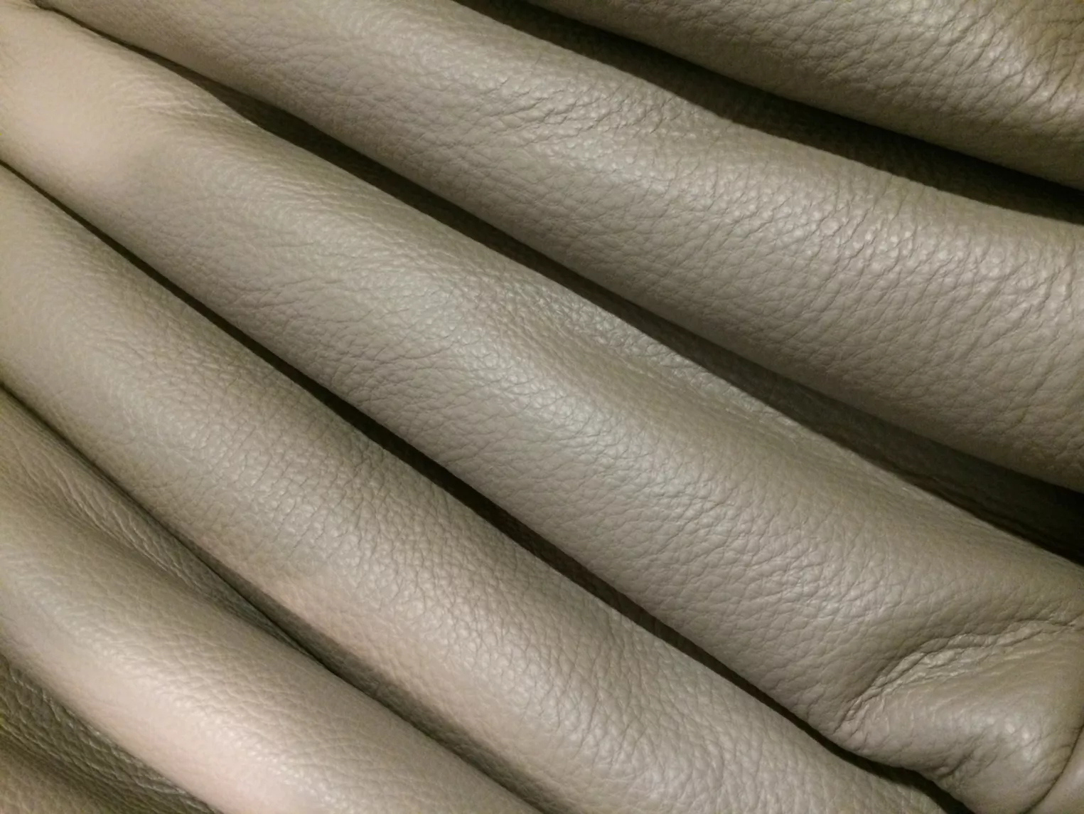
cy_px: 407
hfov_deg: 60.0
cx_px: 542
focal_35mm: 30
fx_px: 940
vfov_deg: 46.8
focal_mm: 4.12
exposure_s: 1/17
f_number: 2.2
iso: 500
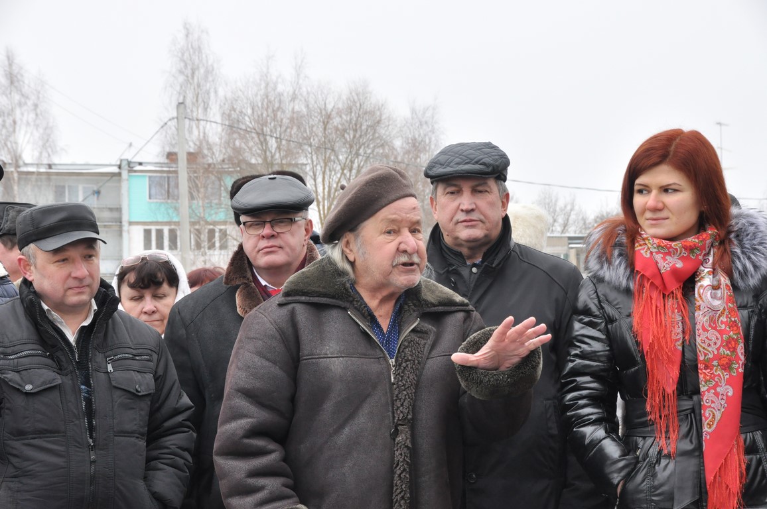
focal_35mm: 93
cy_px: 254
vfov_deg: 14.7
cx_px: 384
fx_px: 1979
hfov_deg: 21.9
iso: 800
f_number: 4.8
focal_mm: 62
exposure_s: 1/100
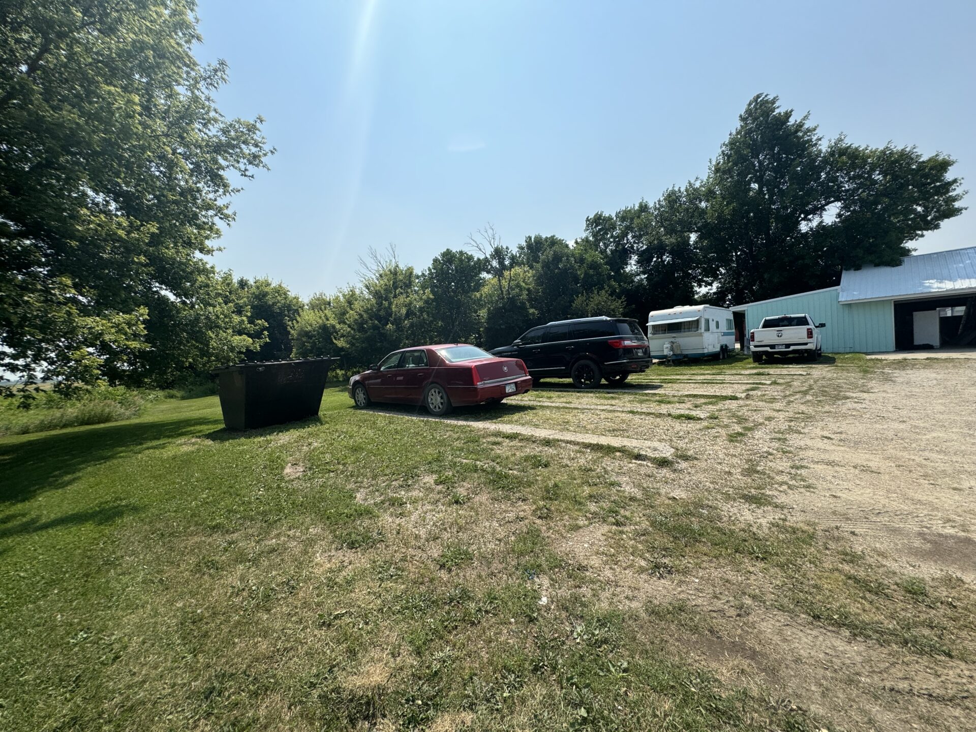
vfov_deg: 85.7
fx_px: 395
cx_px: 488
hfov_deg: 102.1
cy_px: 366
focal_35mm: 14
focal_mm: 2.22
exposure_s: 1/1789
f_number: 2.2
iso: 50
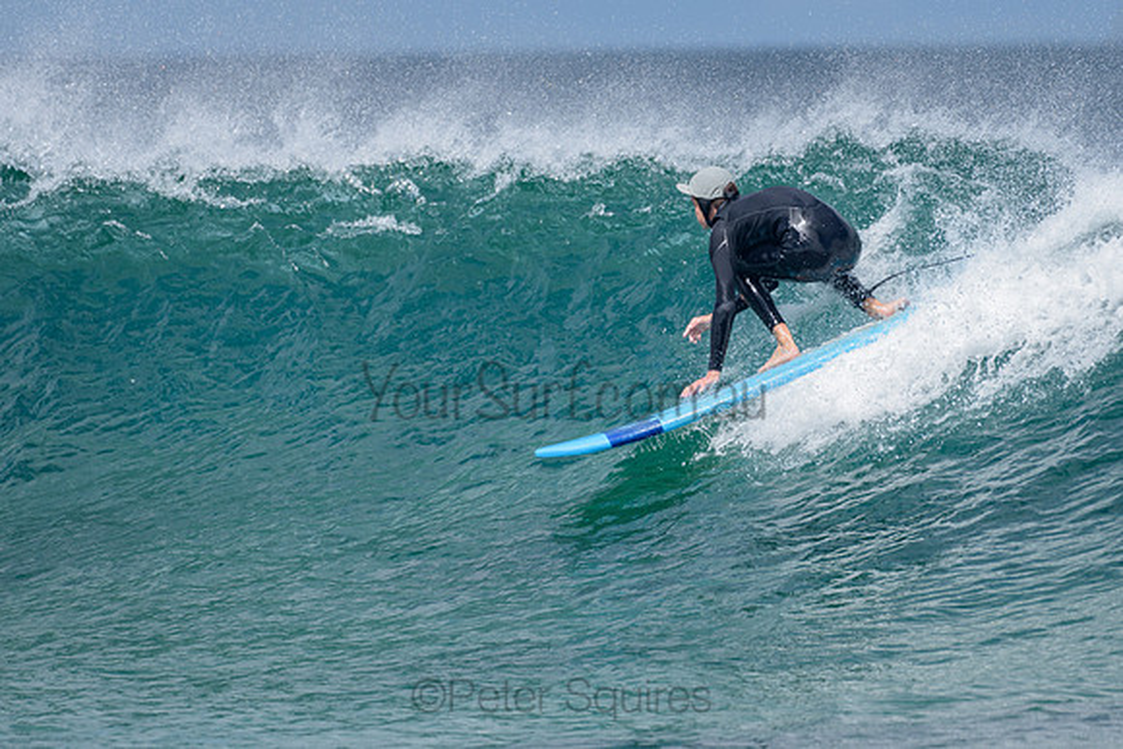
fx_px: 19115
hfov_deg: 3.4
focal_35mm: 613
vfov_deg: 2.2
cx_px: 613
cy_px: 290
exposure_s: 1/2000
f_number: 5.6
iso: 450
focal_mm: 500
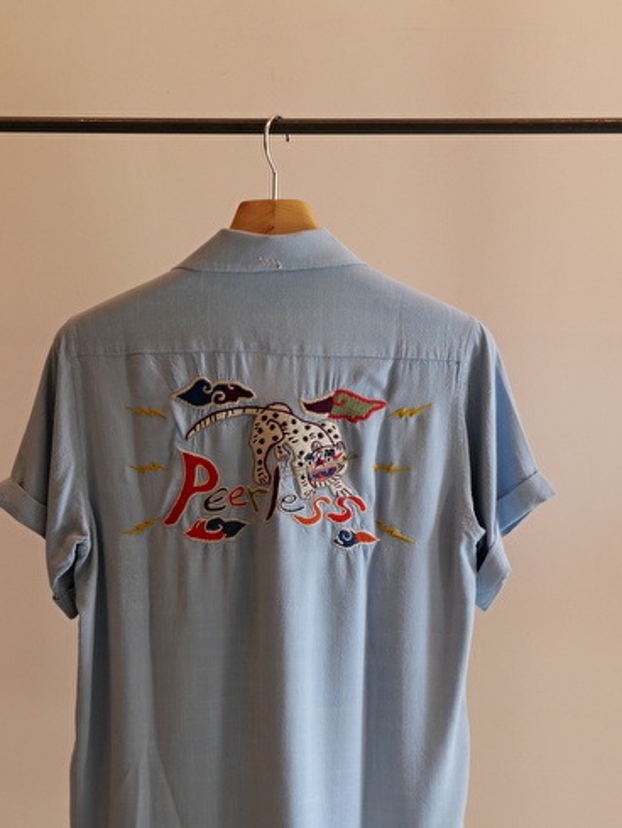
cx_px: 254
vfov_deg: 19.2
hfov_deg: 14.5
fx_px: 2442
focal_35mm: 102
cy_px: 526
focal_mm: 34
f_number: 2.8
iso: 500
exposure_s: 1/125
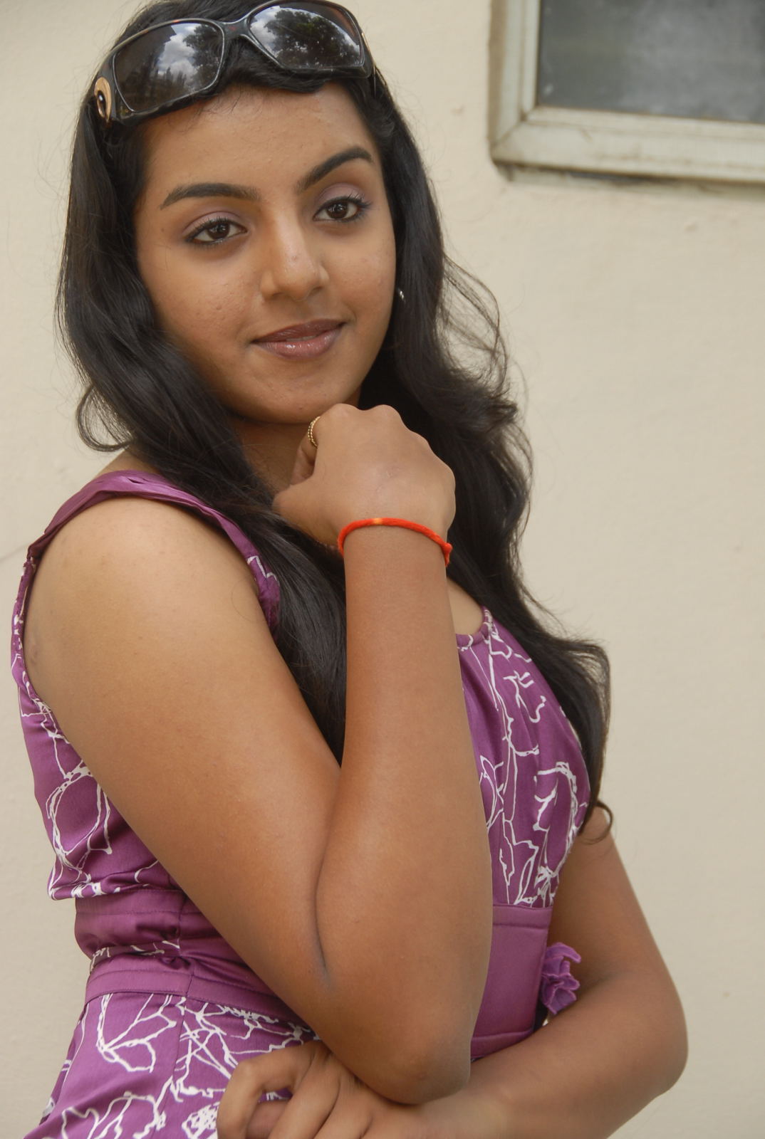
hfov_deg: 12.2
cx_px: 382
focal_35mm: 112
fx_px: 3569
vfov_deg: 18.1
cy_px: 570
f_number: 6.3
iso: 320
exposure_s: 1/125
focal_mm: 75
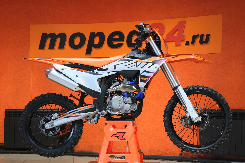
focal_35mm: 70
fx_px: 476
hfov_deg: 28.8
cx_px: 122
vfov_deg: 19.5
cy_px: 82
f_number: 4
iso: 1600
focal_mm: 46.6
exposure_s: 1/125
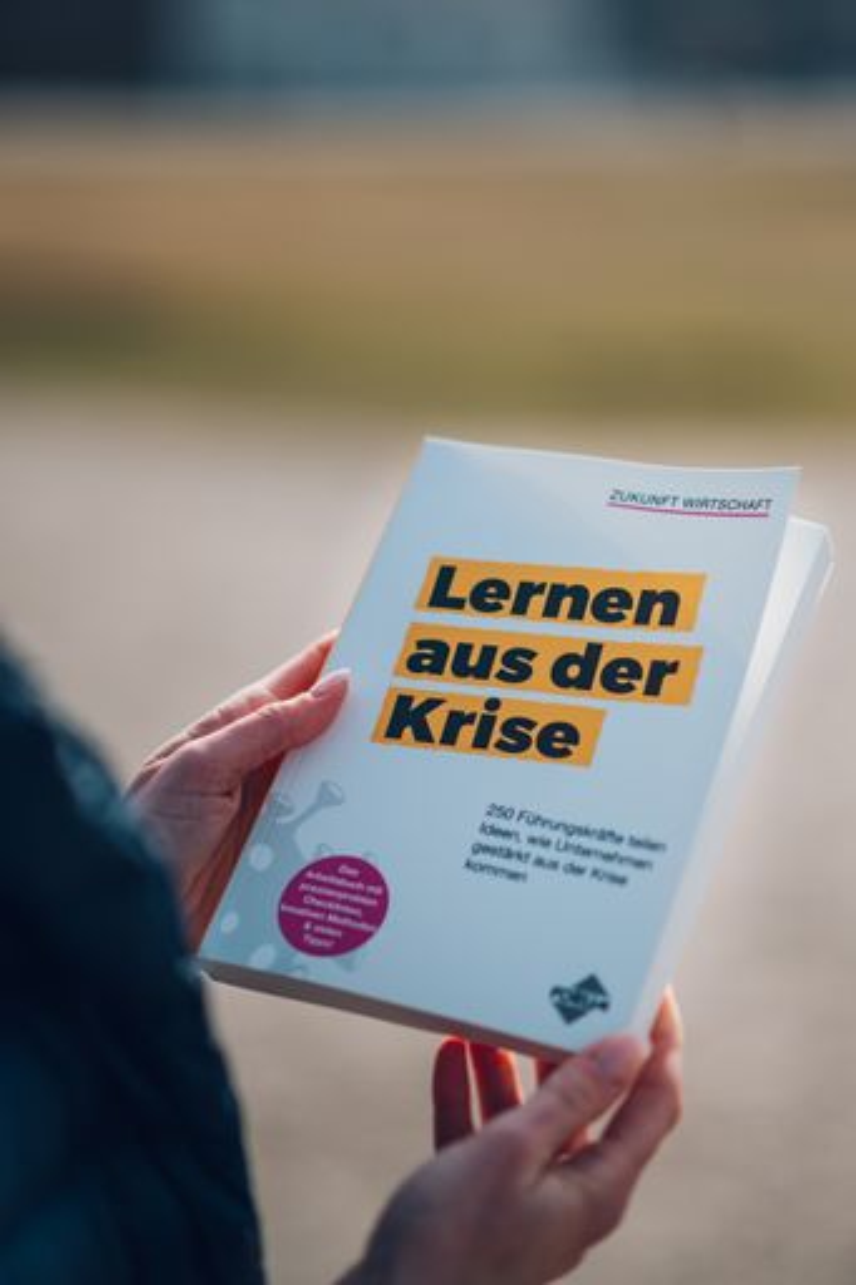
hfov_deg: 16.1
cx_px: 428
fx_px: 3033
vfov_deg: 23.9
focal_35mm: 85
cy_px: 642
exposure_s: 1/6400
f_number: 2
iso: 100
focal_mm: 85
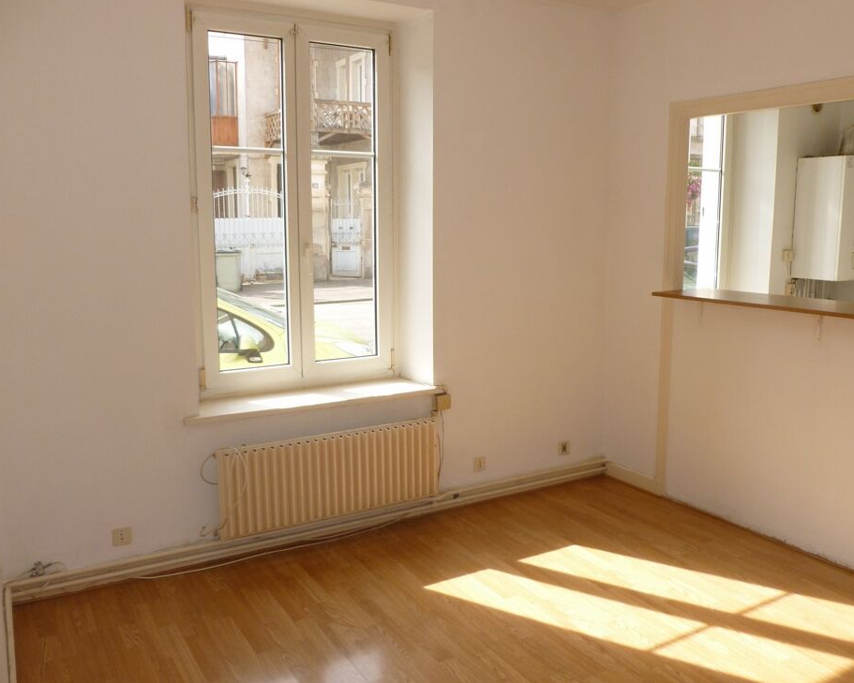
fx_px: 758
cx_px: 433
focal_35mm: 30
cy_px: 334
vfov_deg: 48.5
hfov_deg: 58.8
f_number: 3.3
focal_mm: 5
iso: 100
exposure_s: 1/160
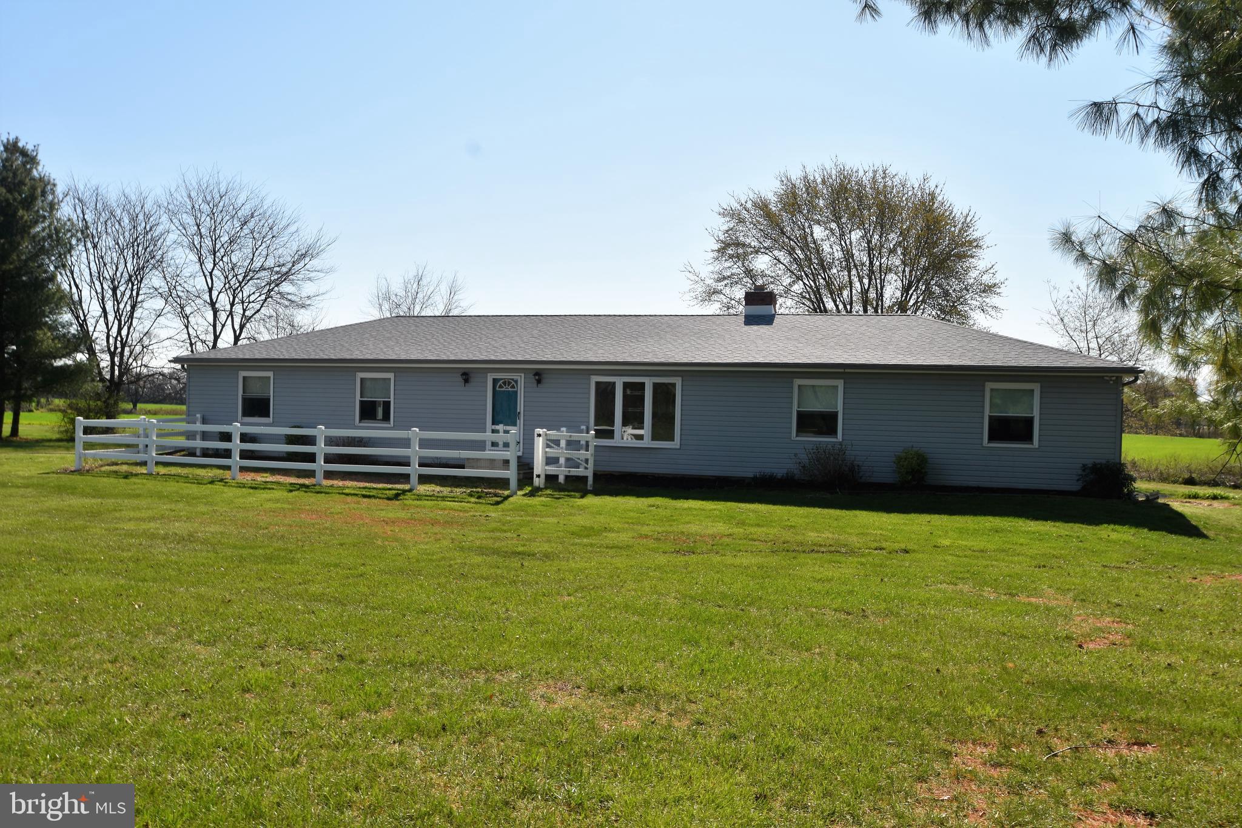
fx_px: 983
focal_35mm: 28
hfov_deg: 64.6
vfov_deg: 45.7
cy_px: 414
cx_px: 621
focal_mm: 19
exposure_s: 1/200
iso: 100
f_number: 10
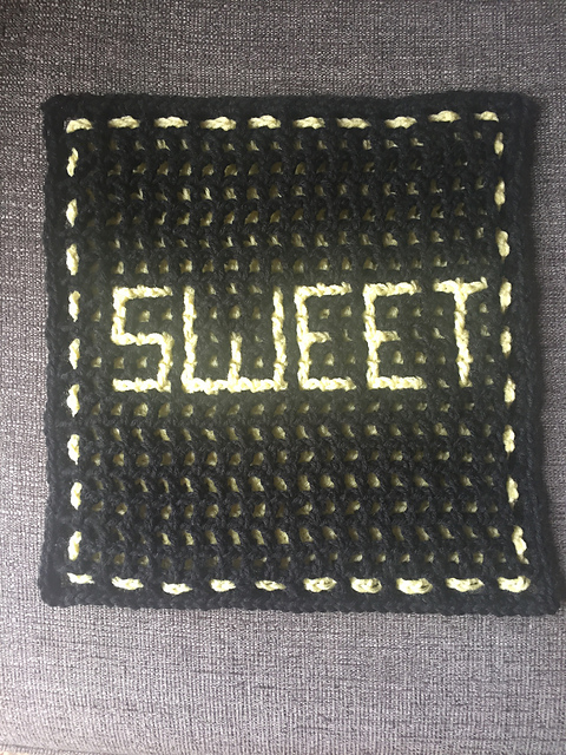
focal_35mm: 29
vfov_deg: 61.7
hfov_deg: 48.2
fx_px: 632
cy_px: 378
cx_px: 283
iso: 100
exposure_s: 1/30
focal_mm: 4.15
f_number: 2.2
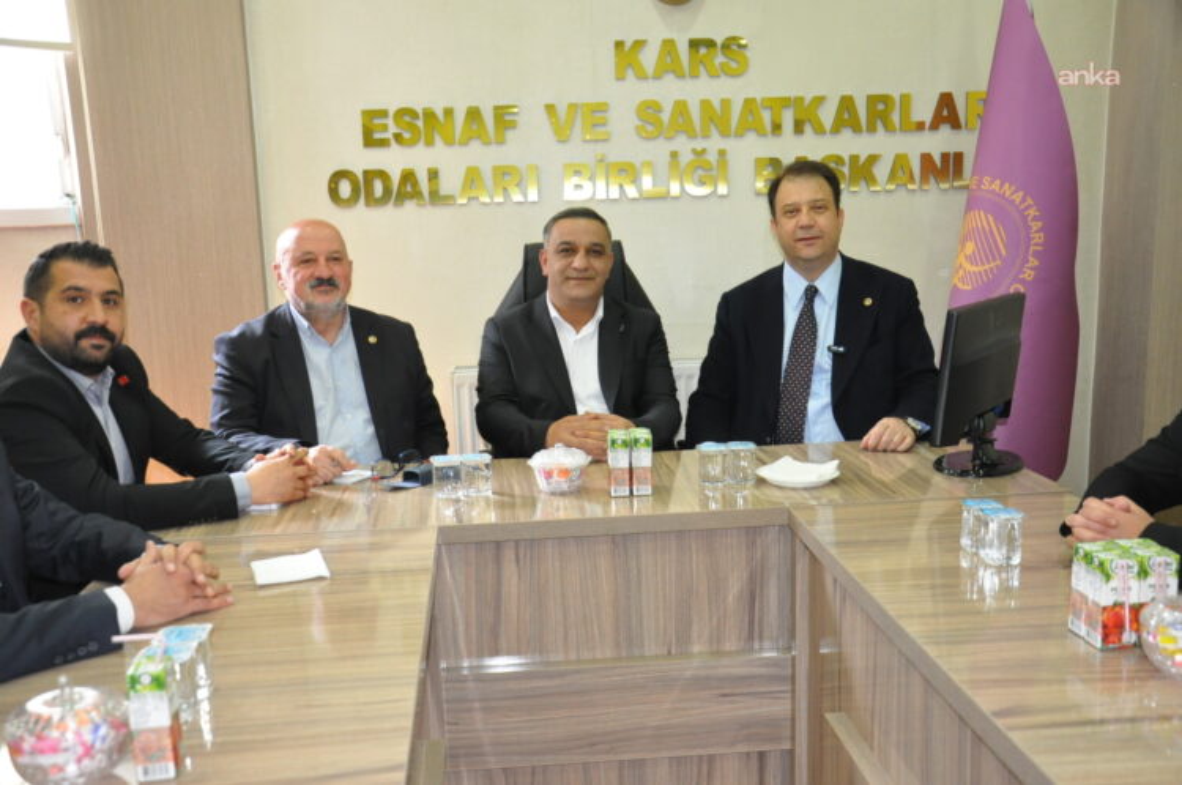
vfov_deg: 36.8
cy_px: 392
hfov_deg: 53.2
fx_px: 1180
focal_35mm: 36
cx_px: 591
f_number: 5
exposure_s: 1/60
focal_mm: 24
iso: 1600
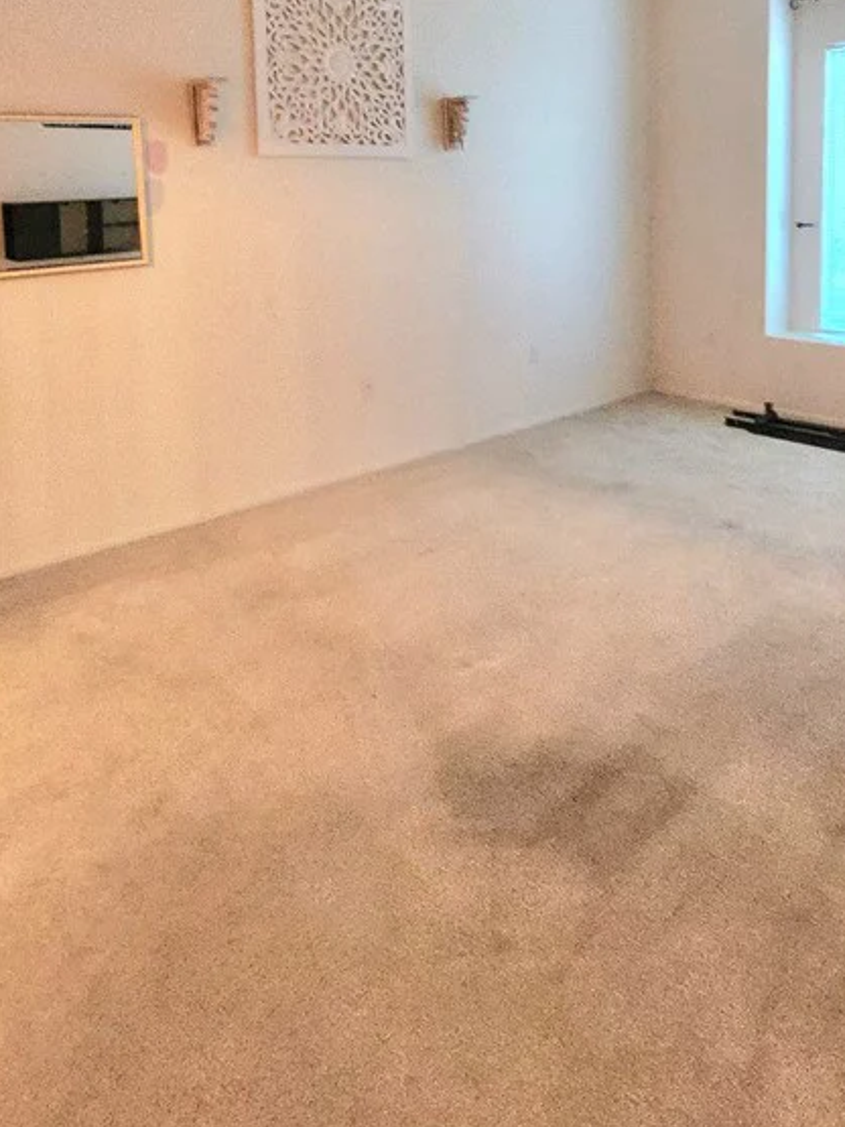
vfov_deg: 66.7
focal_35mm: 24
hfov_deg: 56.6
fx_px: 781
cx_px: 485
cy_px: 268
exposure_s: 1/30
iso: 400
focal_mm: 1.7
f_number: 2.2
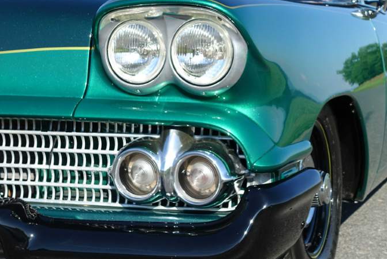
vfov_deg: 15.9
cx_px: 212
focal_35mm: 86
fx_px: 925
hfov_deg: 23.6
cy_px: 104
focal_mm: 18.3
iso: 125
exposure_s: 1/640
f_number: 4
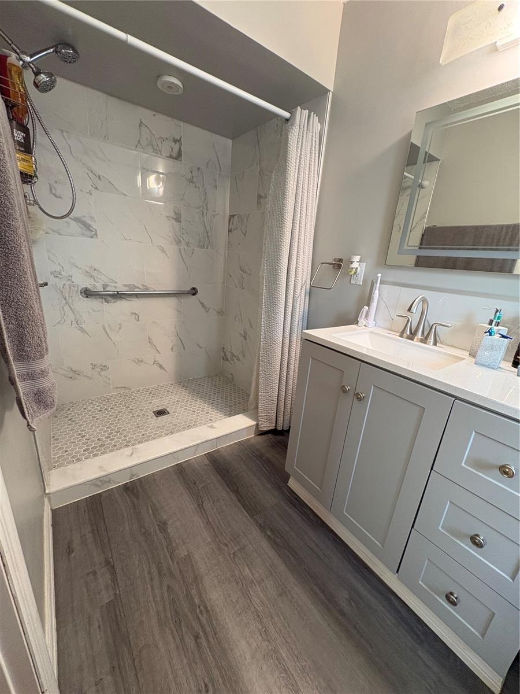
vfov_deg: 102.1
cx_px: 260
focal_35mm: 14
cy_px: 347
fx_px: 280
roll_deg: -4.2
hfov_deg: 85.7
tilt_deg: -16.9
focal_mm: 2.22
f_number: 2.2
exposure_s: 1/60
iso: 250
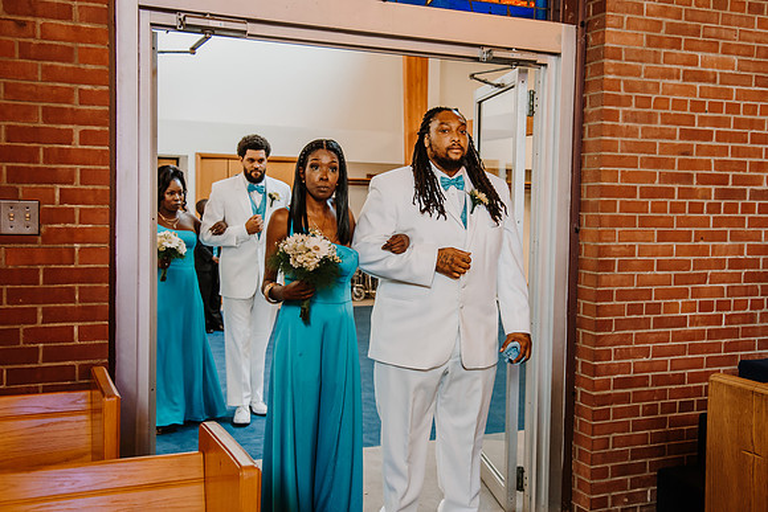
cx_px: 390
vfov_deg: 34.0
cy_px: 246
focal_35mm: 39
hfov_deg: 49.3
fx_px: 837
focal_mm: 35
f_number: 4
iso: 900
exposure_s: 1/60
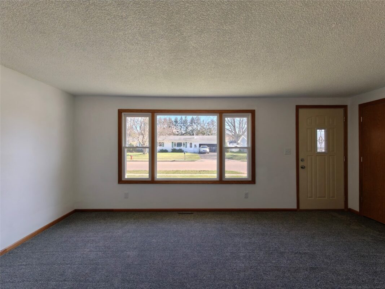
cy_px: 144
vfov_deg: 78.1
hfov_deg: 94.5
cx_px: 192
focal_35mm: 16
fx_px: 178
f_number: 2
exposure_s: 1/100
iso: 100
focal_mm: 2.31
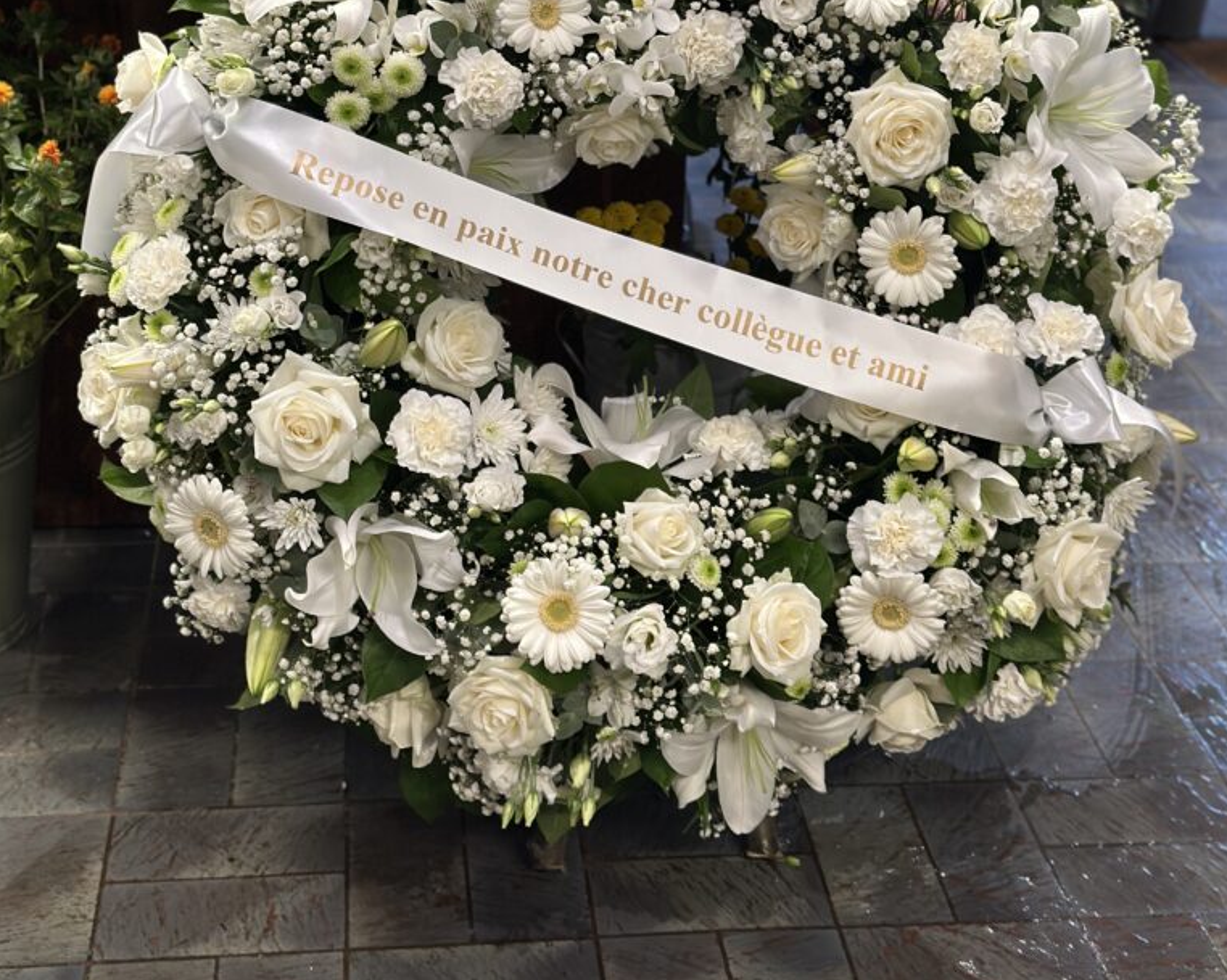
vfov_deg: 23.9
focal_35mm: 63
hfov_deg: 30.0
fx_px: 2287
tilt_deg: -19.5
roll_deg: -2.5
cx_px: 615
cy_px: 225
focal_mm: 6.86
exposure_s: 1/50
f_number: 1.78
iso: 125
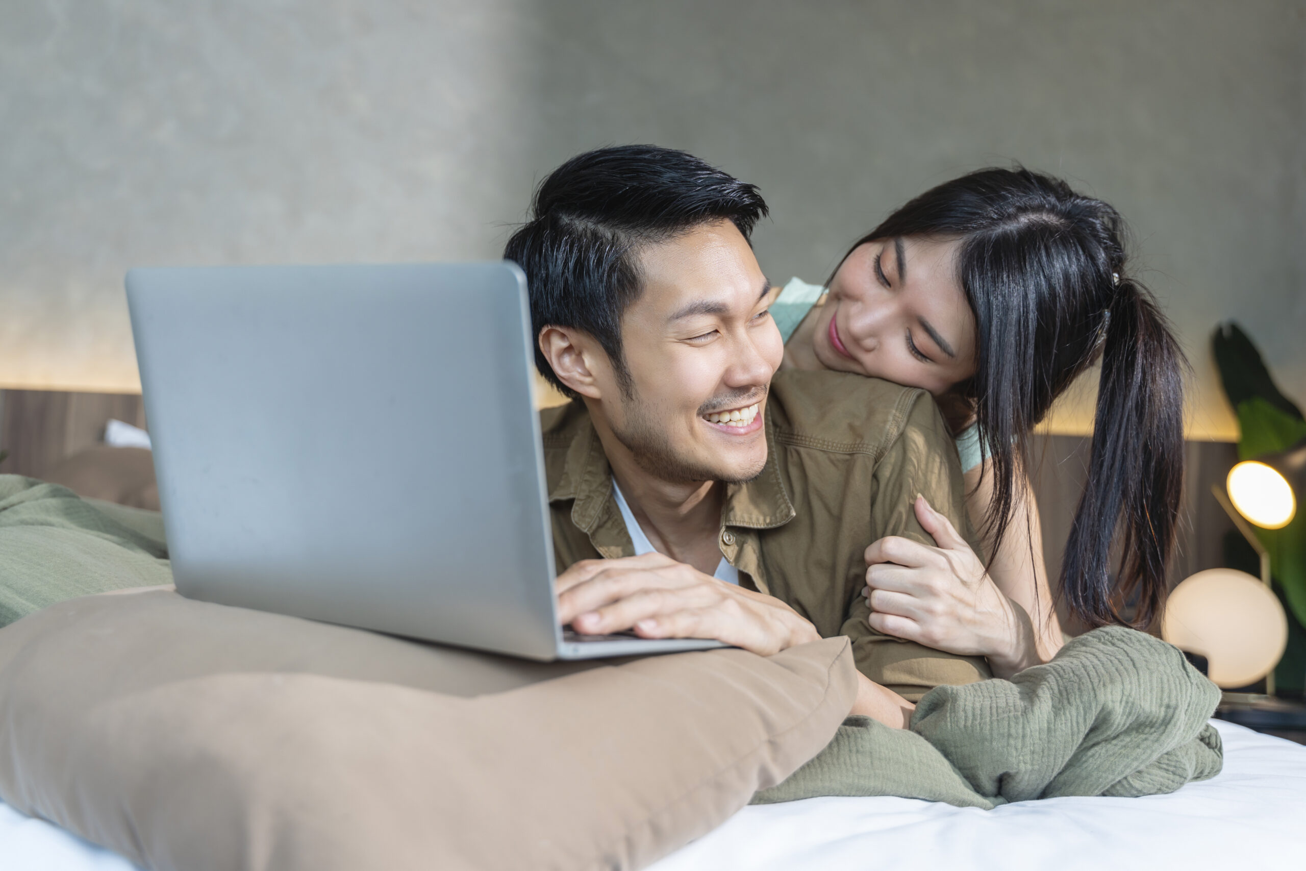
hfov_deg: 53.1
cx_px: 653
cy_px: 436
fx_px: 1306
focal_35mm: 36
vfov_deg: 36.9
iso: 200
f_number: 2.8
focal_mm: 36
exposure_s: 1/200
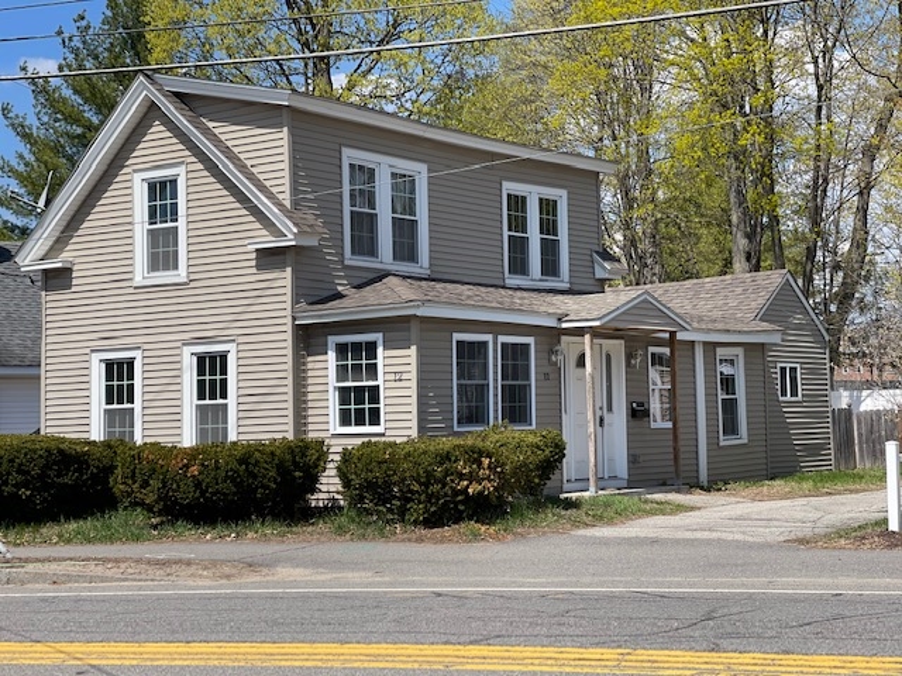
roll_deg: +1.6
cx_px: 451
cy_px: 338
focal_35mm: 64
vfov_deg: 22.9
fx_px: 1668
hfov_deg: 30.3
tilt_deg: +1.6
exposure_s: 1/1085
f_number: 2.2
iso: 20
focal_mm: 7.5
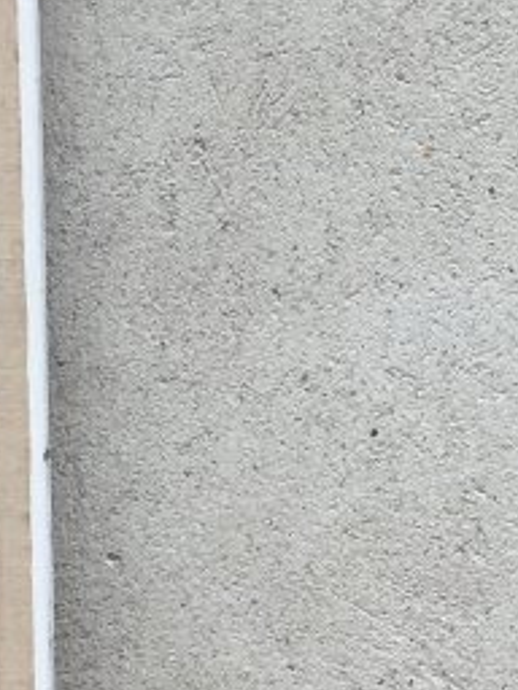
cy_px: 410
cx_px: 739
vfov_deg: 14.5
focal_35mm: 136
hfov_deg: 10.6
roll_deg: -0.4
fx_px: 2714
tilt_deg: -4.0
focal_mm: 4.15
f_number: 2.2
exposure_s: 1/100
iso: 40
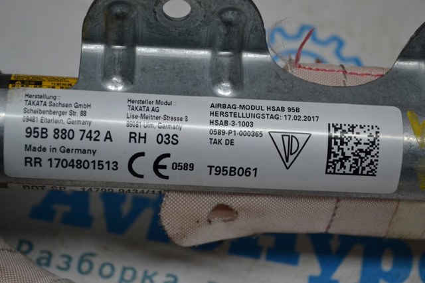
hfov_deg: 24.6
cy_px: 142
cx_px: 212
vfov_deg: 16.5
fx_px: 973
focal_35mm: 82
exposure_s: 1/500
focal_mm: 55
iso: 1250
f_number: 5.6
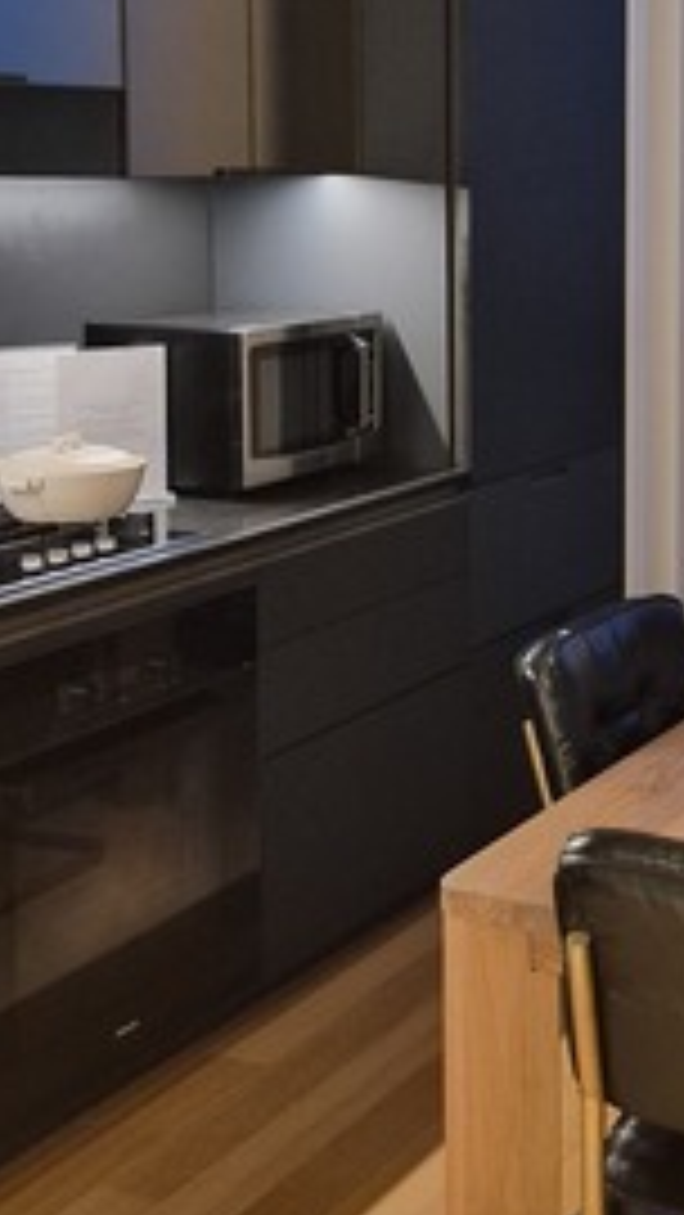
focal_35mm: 62
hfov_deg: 19.2
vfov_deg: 33.5
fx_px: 1998
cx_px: 540
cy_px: 394
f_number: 1.8
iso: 1250
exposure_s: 1/40
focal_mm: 5.4
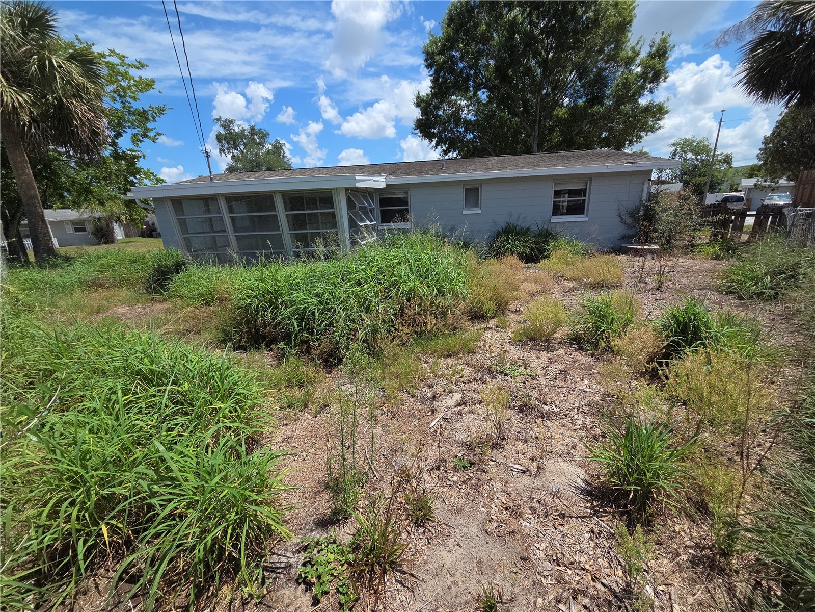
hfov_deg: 106.2
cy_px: 306
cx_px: 408
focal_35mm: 13
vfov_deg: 89.9
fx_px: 306
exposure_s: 1/2186
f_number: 2.2
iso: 50
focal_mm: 2.2
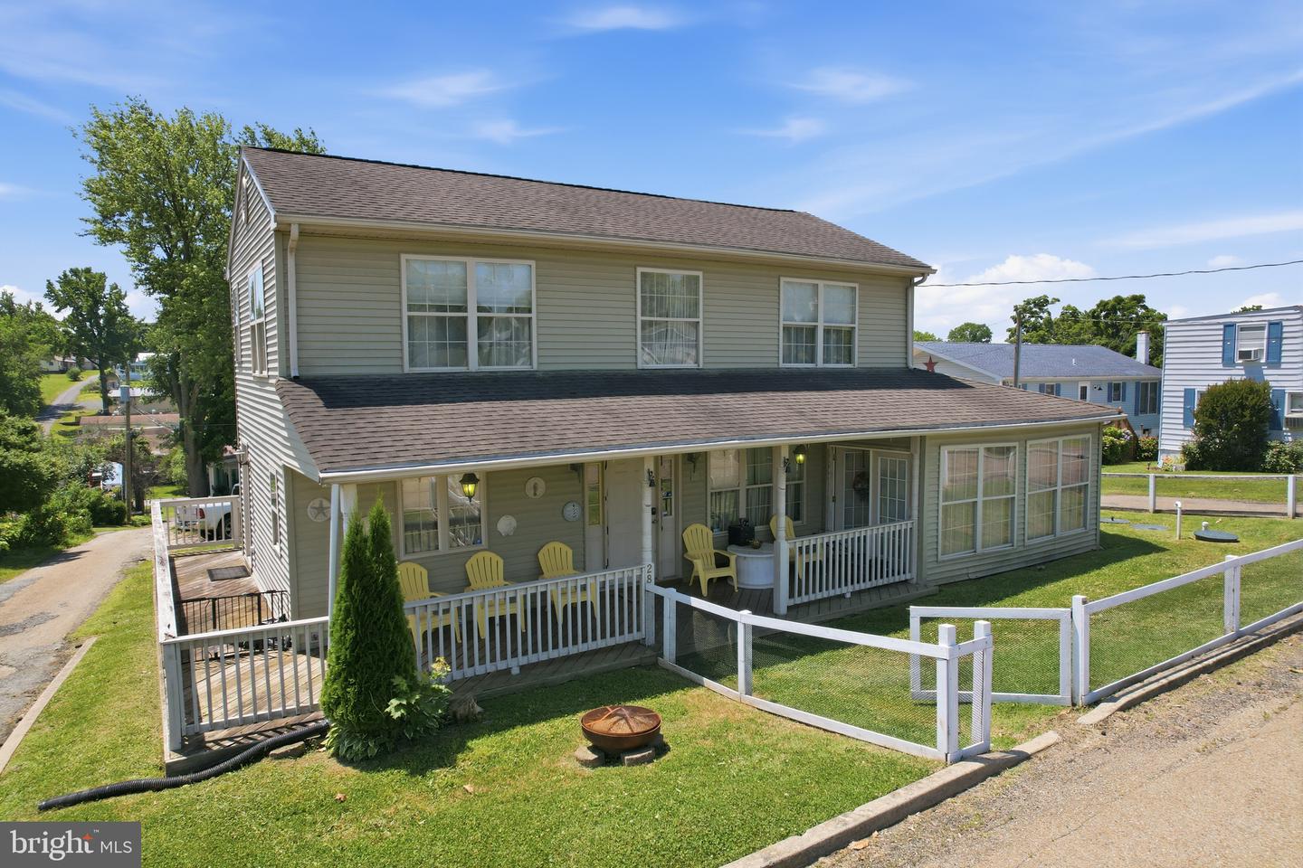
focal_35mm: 22
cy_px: 434
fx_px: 796
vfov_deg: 57.2
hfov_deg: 78.6
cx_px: 652
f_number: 2.8
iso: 110
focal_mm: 8.4
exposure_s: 1/1600
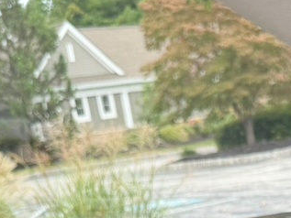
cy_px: 401
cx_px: 237
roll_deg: +10.5
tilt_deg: -18.8
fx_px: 816
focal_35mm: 97
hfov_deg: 20.0
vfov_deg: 13.6
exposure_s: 1/325
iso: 80
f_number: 1.78
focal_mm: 6.76
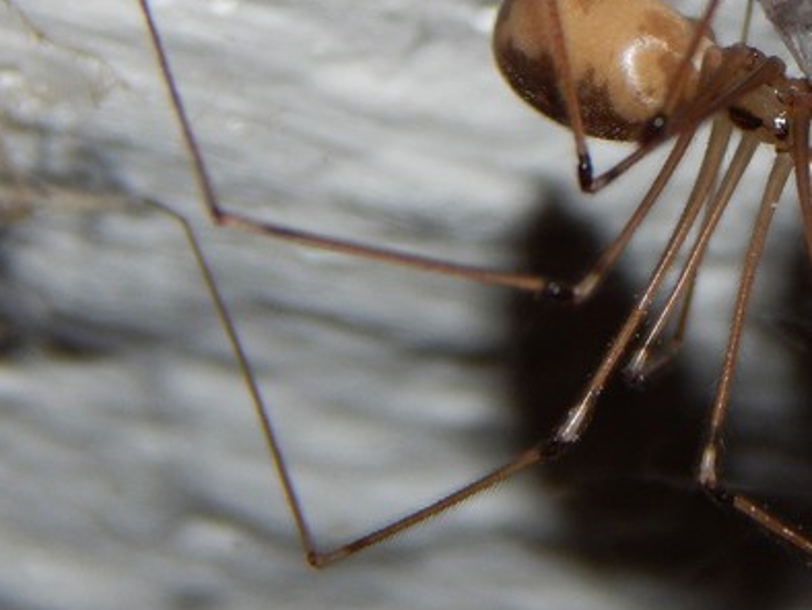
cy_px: -31
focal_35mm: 502
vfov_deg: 3.0
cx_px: 801
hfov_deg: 3.9
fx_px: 11783
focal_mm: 41.7
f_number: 11.1
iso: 200
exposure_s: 1/30
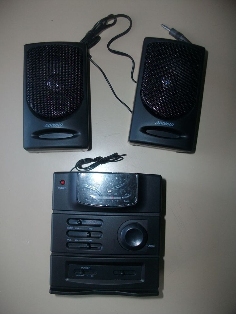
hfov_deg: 44.2
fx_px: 291
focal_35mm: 32
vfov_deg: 56.8
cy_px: 157
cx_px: 118
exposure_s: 1/40
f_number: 2.9
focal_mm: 5.7
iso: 80
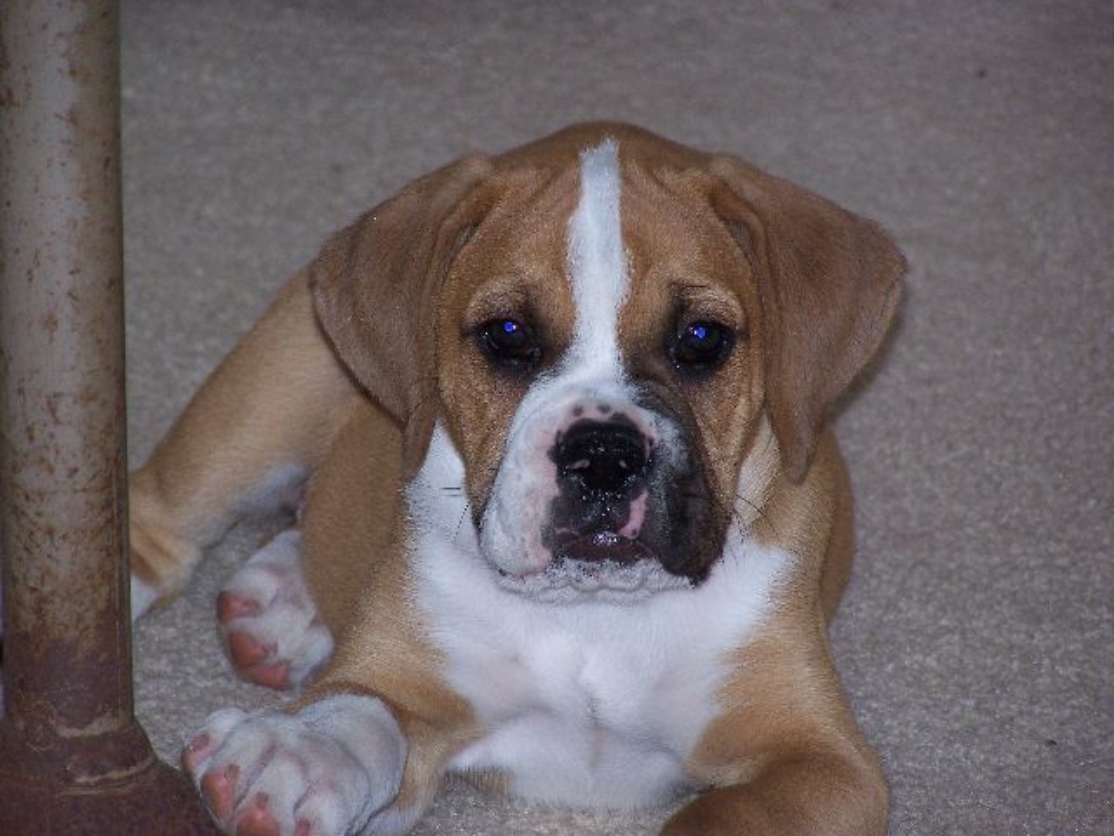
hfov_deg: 6.5
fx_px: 9880
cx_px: 557
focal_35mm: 307
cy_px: 418
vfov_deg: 4.8
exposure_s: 1/250
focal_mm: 51
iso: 140
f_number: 3.6
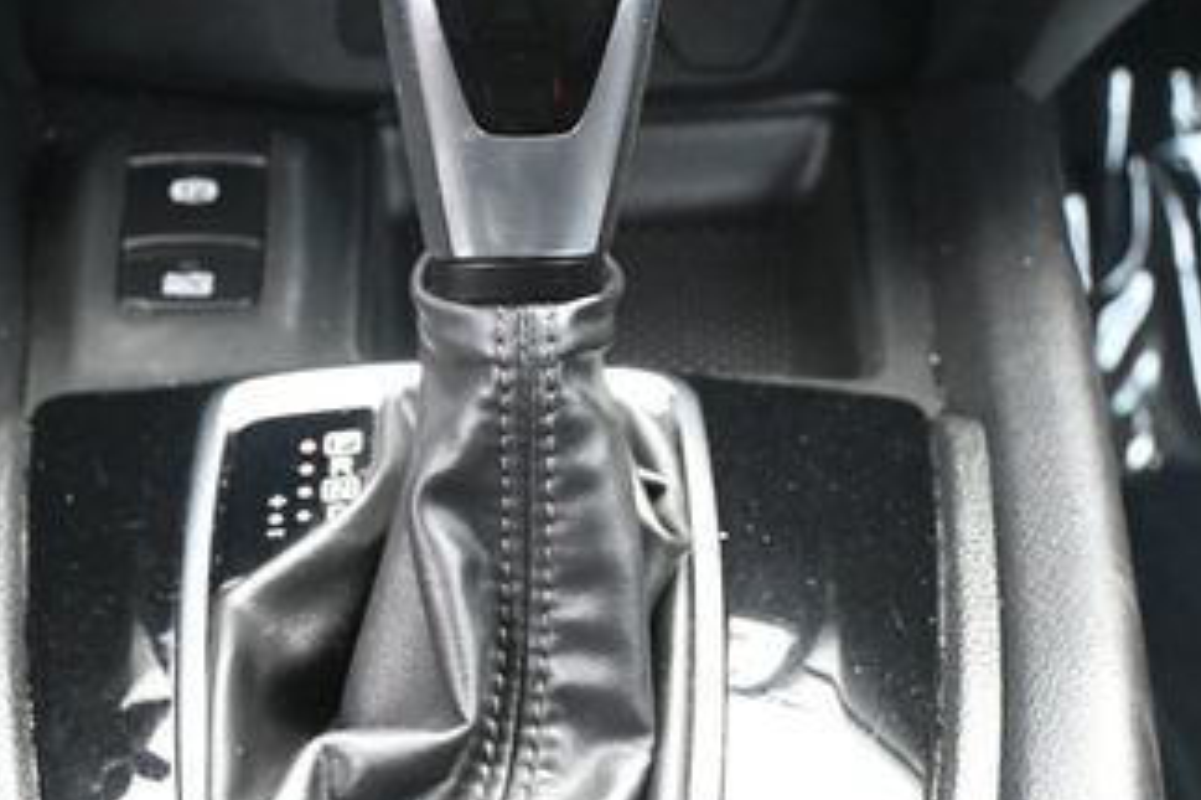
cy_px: 394
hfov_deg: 16.8
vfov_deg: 11.2
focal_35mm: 122
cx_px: 435
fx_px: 4068
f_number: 5.6
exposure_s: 1/125
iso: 3200
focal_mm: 41
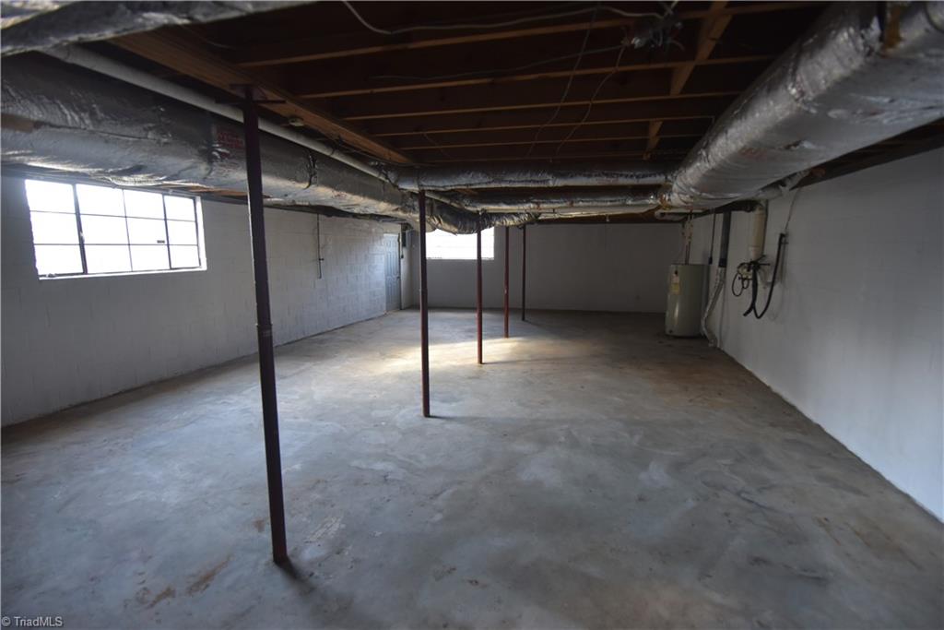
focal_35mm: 17
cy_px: 315
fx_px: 446
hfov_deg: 93.3
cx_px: 472
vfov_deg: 70.5
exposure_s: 1/80
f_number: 4.5
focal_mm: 17
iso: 1250
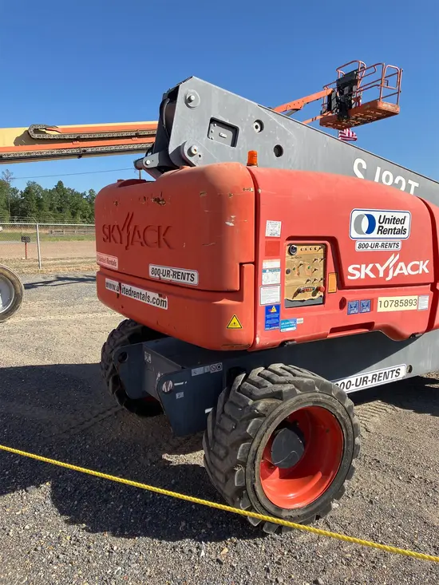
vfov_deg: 63.4
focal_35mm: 28
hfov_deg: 49.8
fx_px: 473
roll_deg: +1.0
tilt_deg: -5.7
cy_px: 292
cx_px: 220
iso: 32
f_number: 1.8
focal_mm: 3.99
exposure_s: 1/1567
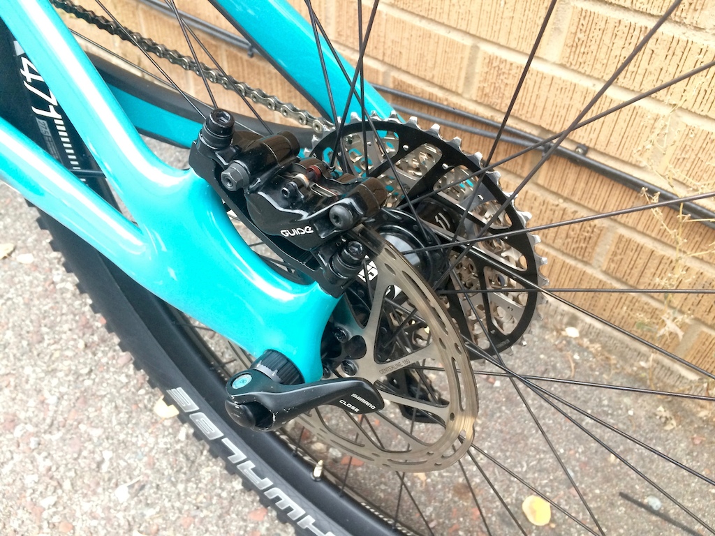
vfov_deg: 48.2
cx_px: 358
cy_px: 268
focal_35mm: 29
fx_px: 599
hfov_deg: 61.7
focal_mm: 4.15
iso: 160
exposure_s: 1/30
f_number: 2.2
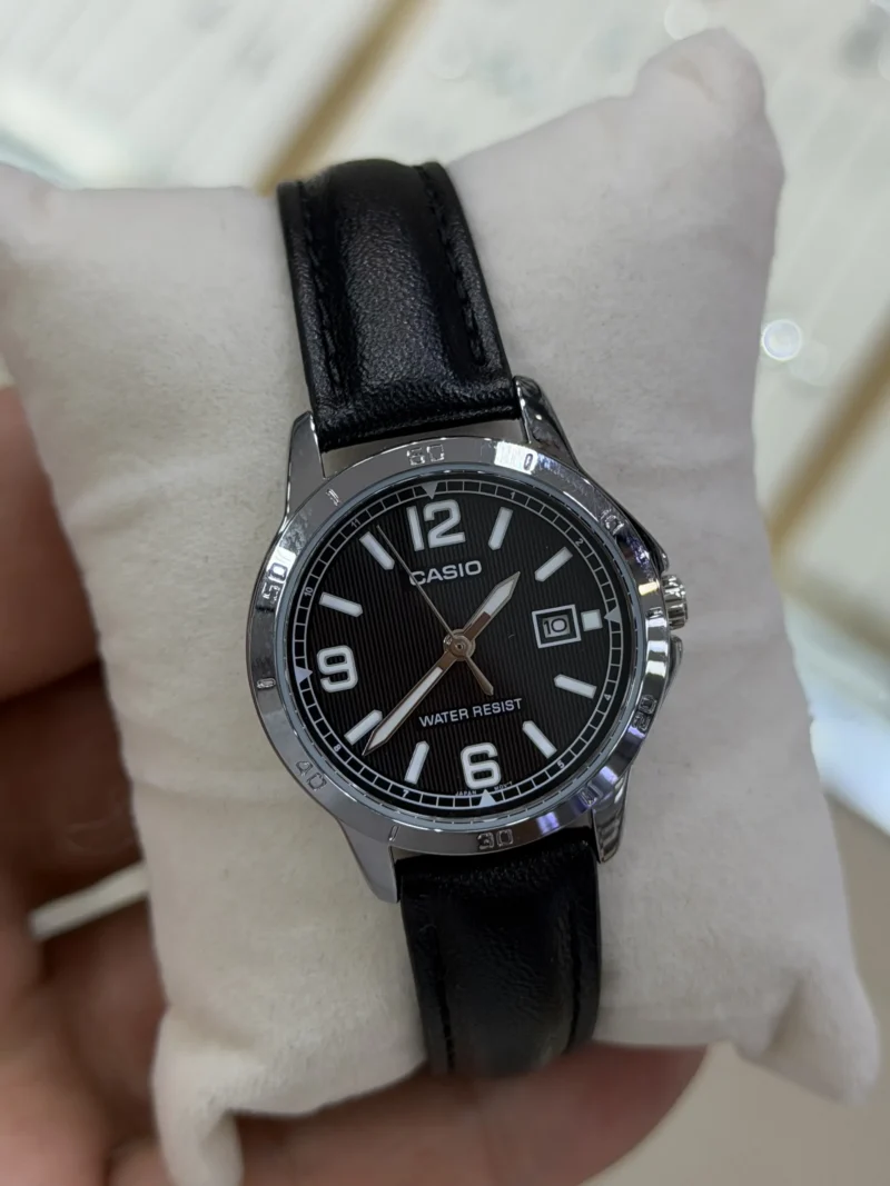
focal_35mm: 48
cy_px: 593
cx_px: 445
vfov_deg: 39.7
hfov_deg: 30.3
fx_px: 1646
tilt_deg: -58.7
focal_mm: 6.76
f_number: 1.78
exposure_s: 1/509
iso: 64
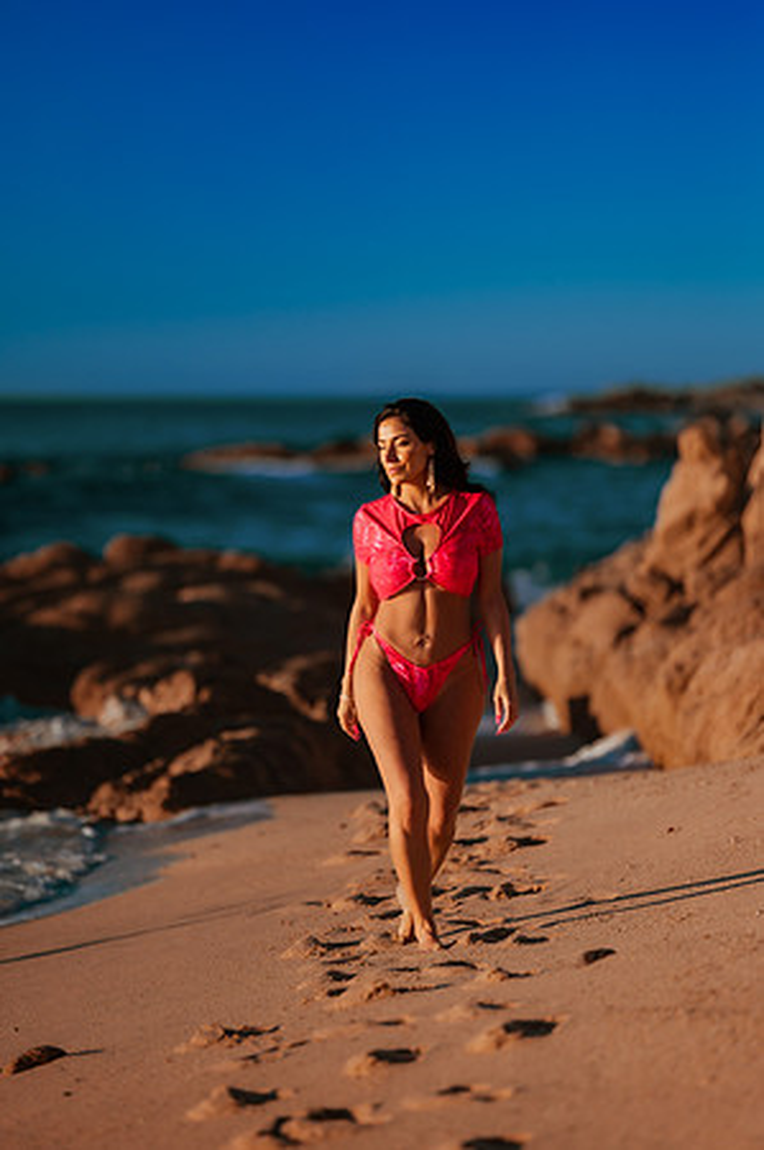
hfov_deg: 10.1
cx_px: 382
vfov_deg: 15.2
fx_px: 4307
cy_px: 575
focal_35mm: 135
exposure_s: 1/5000
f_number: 1.8
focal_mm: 135
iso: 100
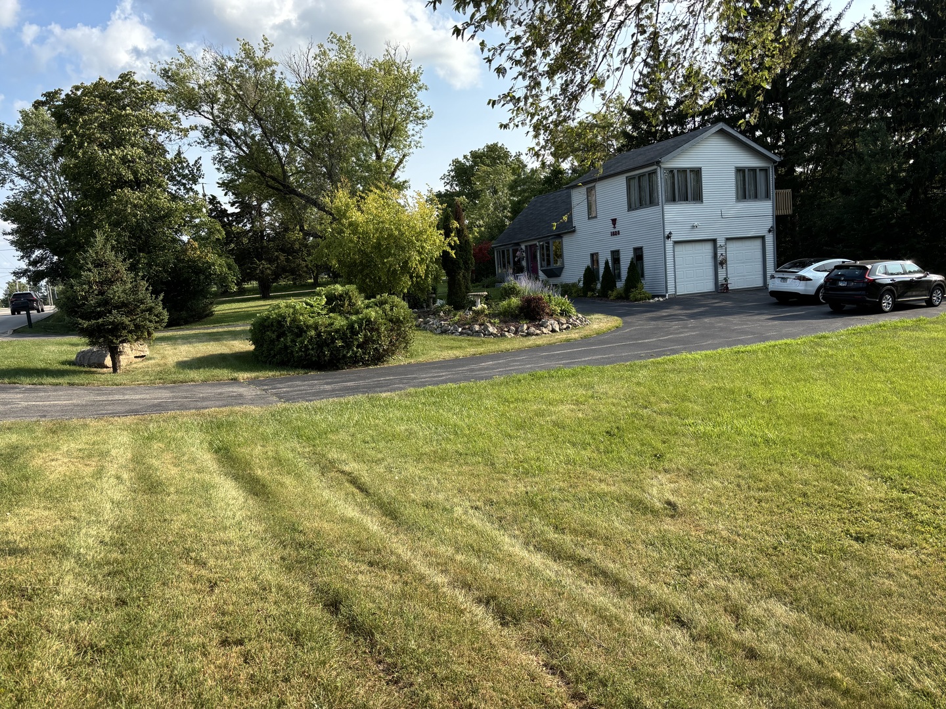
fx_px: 711
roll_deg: +5.7
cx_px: 473
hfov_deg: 67.3
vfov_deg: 53.1
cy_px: 354
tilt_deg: -6.6
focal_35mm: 26
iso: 50
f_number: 1.6
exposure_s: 1/1205
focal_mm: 5.96
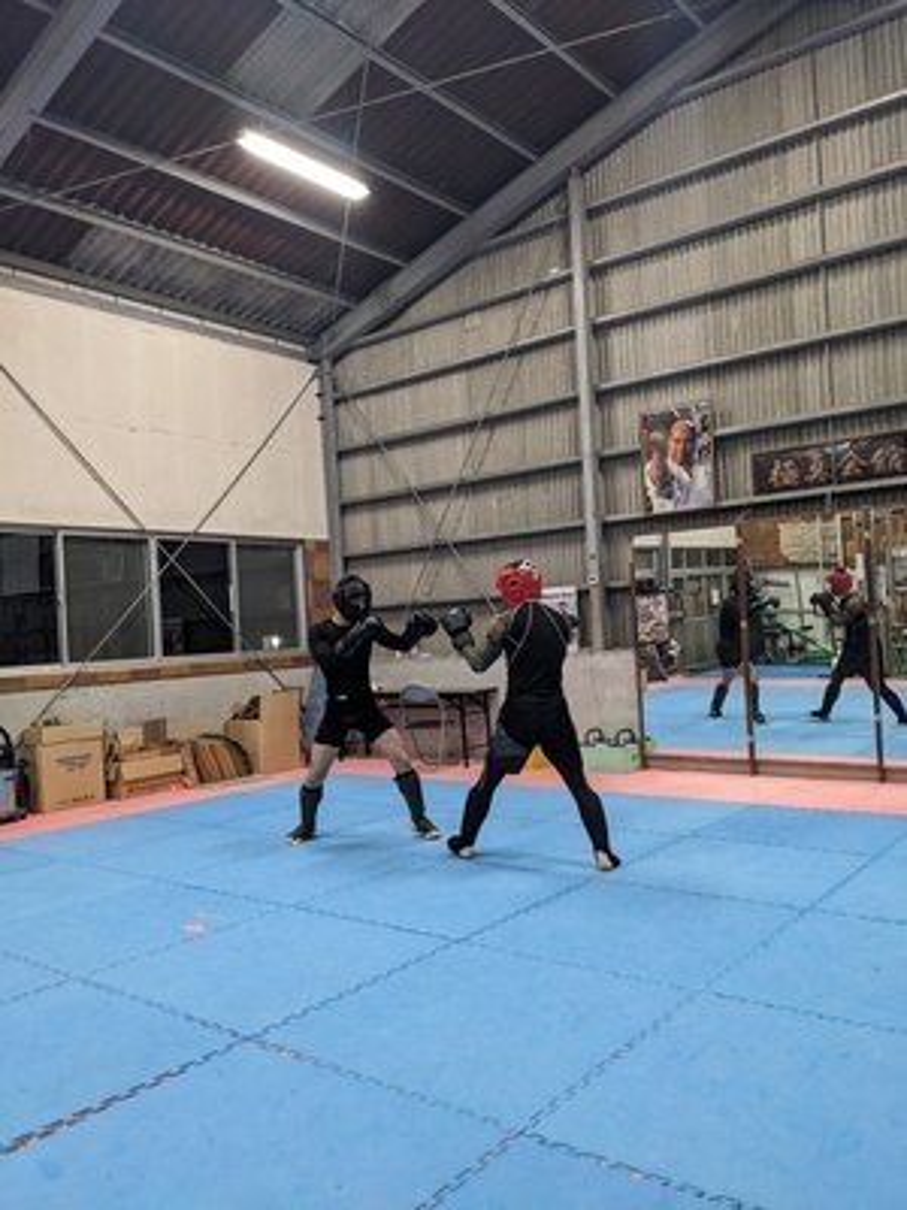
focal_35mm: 27
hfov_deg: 51.4
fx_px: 943
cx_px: 454
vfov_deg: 65.3
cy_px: 605
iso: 459
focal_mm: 4.38
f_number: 1.73
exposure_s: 1/99.9
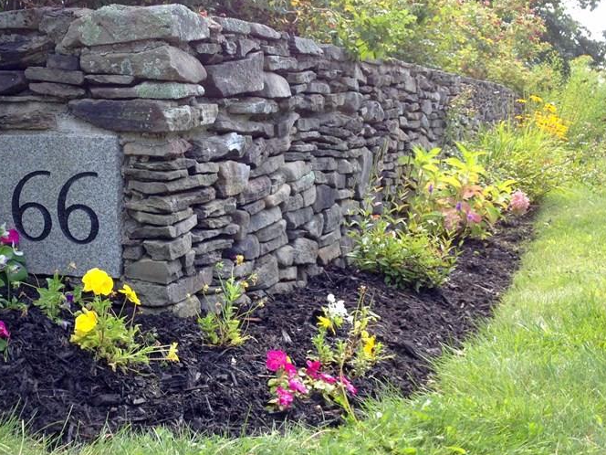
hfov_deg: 35.1
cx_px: 193
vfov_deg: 27.0
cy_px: 215
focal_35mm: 54
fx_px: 945
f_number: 2.4
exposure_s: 1/148
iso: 64
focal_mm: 4.28
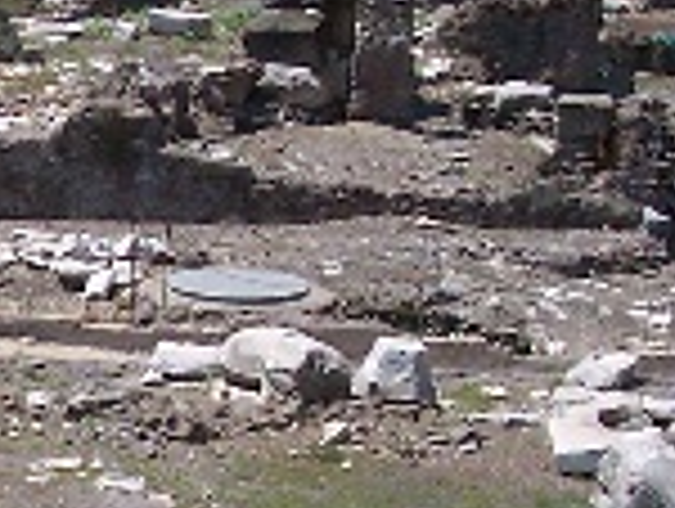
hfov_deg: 9.3
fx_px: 3945
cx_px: -544
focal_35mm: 202
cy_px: 252
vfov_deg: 7.4
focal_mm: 8
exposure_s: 1/1000
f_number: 4.8
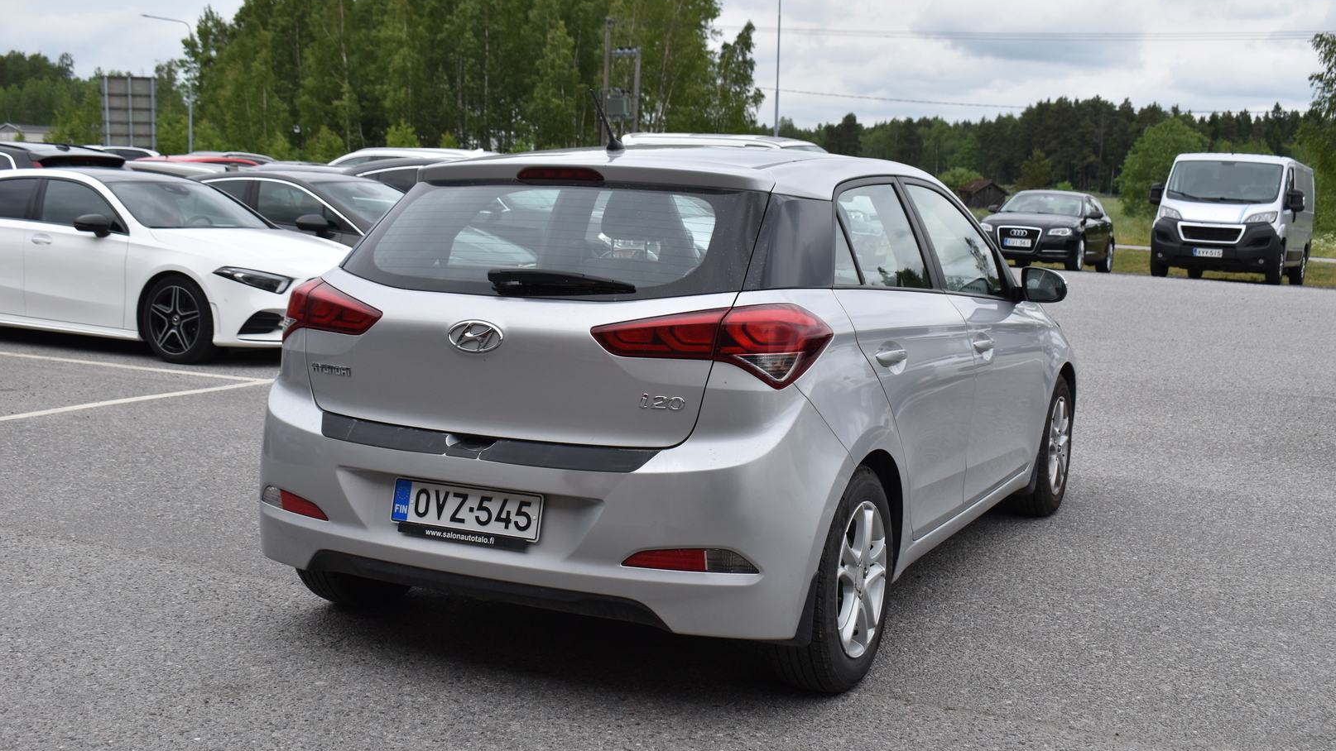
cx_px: 670
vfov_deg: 29.0
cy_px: 372
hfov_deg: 49.4
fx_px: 1452
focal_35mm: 41
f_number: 8
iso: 200
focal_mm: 26
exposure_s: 1/500
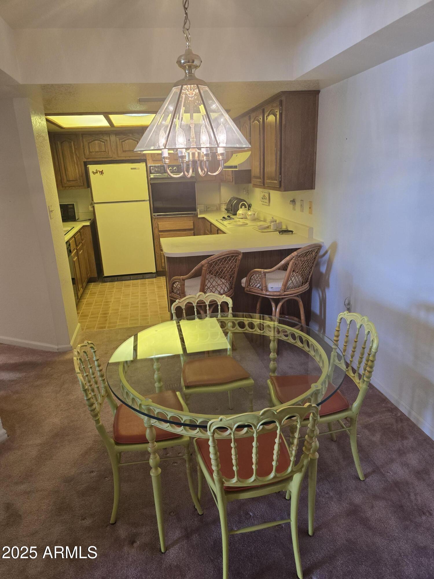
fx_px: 384
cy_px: 290
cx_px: 217
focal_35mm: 23
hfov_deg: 58.9
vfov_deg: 73.9
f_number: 1.7
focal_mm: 6.3
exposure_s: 1/120
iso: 200
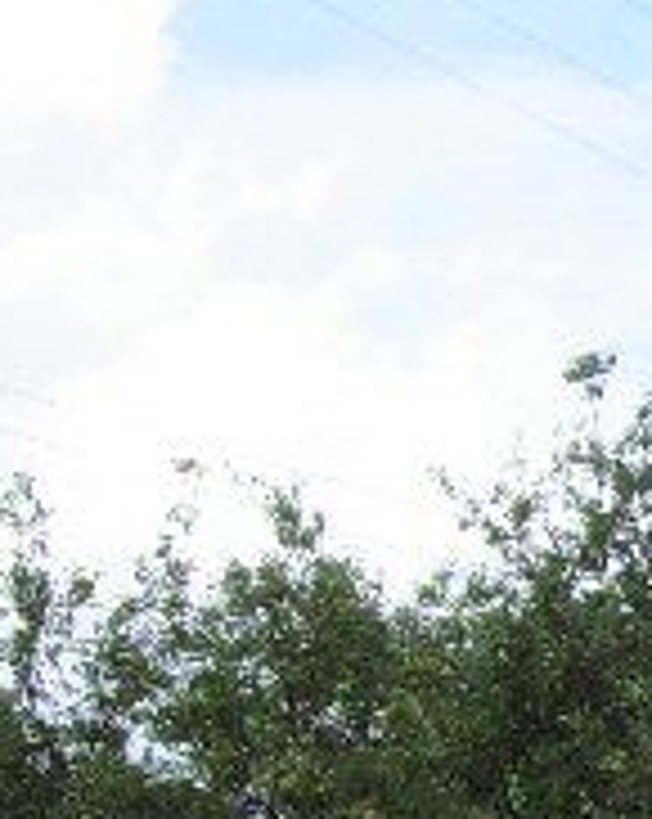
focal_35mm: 174
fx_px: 4208
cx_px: 1785
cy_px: 839
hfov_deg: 7.9
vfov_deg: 11.0
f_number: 5.4
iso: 50
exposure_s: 1/296
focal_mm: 7.5
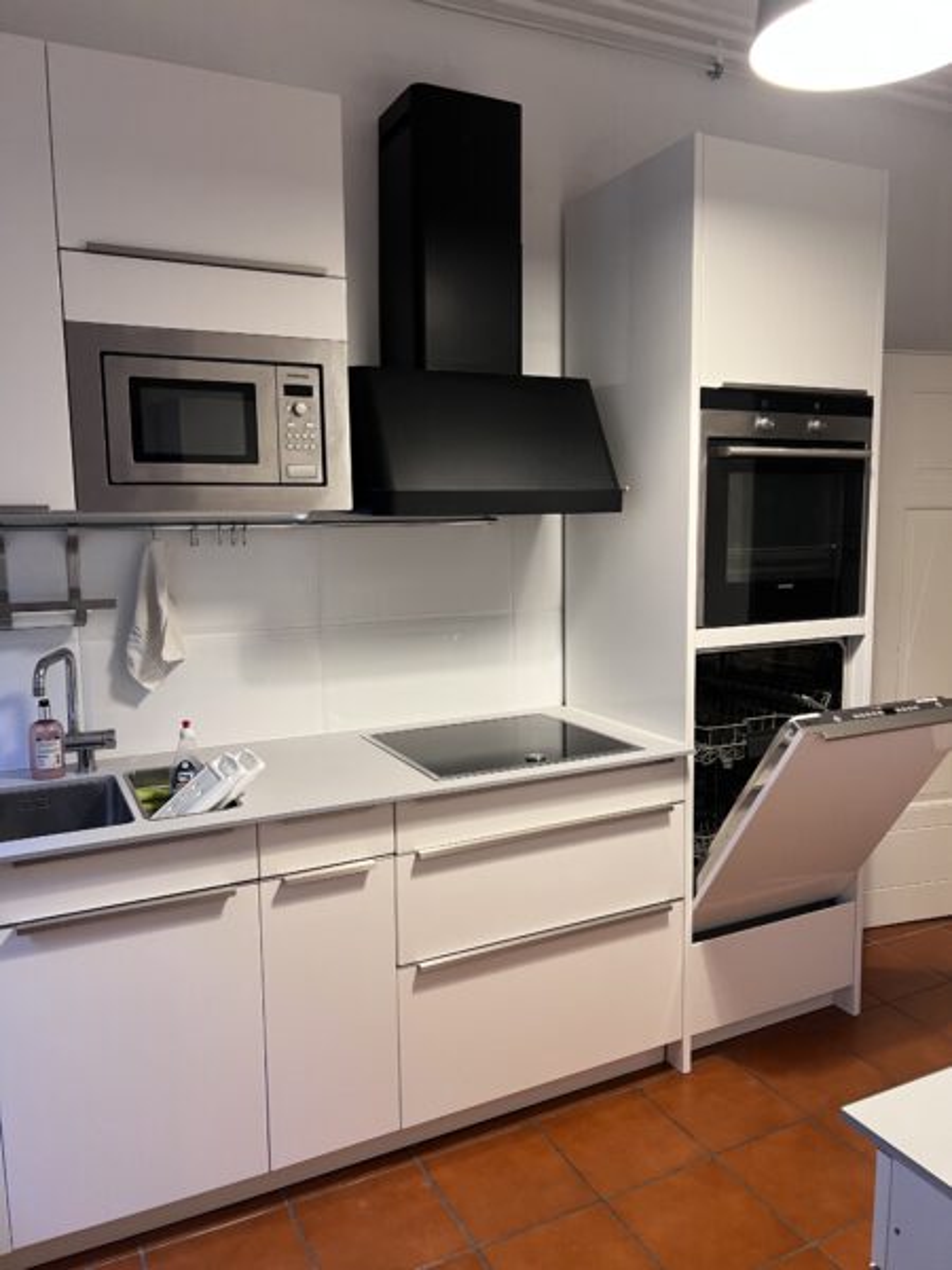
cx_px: 476
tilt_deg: -6.8
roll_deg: +1.0
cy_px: 635
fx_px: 953
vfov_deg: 67.3
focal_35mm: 26
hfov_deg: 53.1
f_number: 1.5
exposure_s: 1/50
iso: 100
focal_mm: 5.7
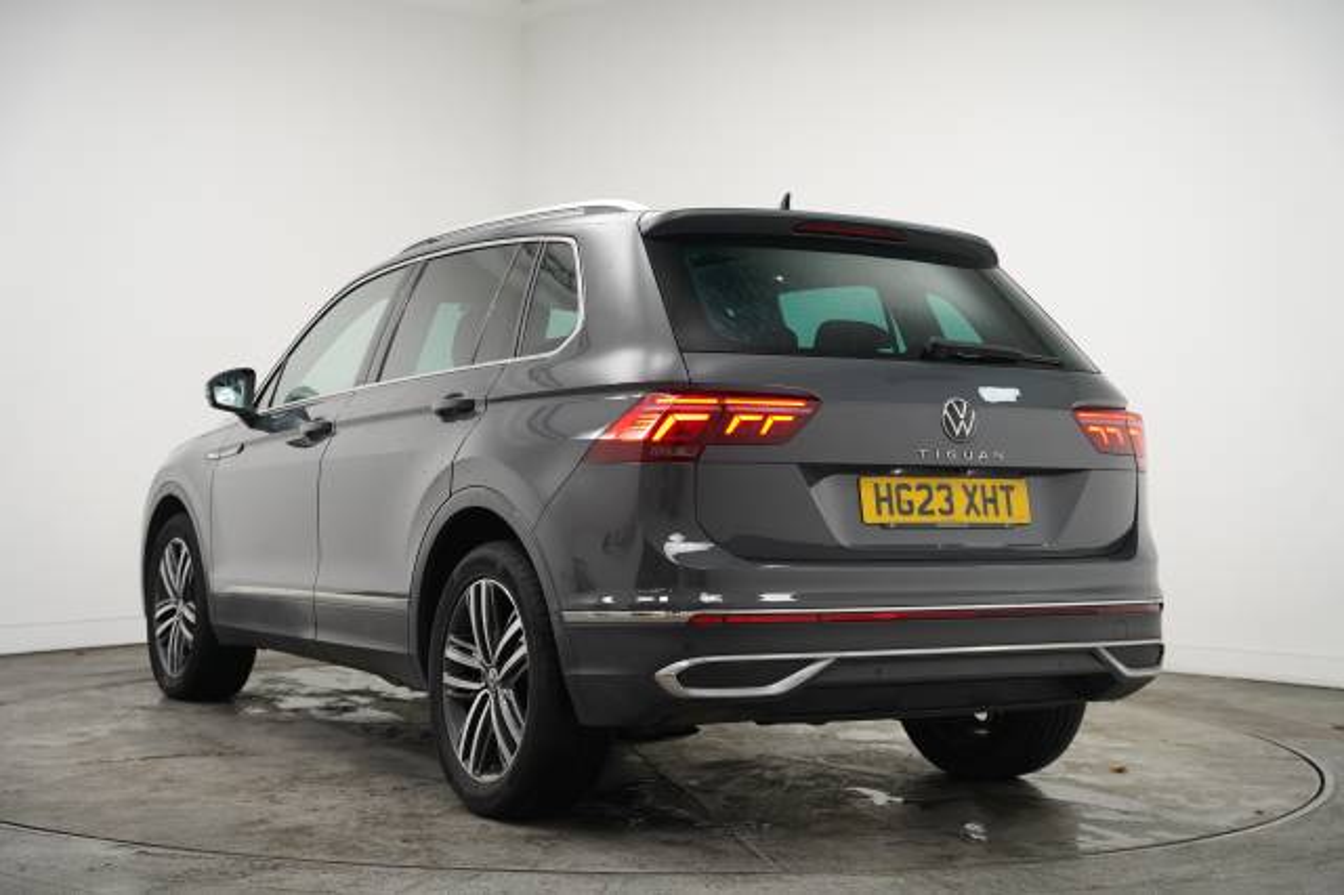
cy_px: 448
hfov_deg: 39.4
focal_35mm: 50
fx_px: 1877
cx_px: 672
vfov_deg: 26.8
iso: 1600
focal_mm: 50.3
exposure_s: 1/160
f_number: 4
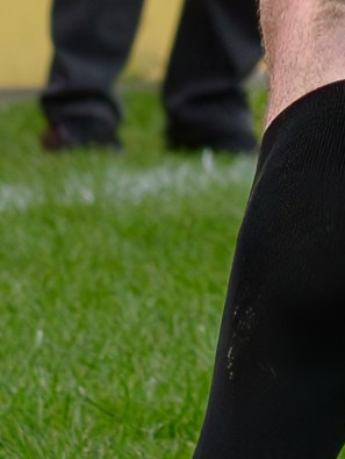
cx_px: 497
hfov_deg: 1.5
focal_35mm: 1017
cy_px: -703
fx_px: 13493
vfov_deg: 1.9
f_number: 5.6
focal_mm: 70
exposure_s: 1/1250
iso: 500
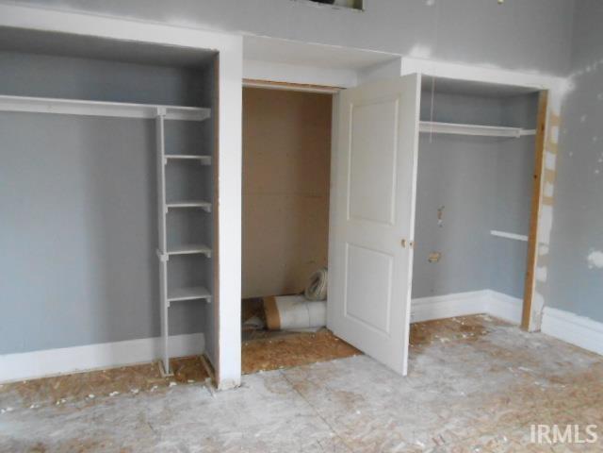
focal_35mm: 26
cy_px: 226
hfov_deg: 67.3
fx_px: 453
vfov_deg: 53.1
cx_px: 302
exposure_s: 1/30
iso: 800
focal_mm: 4.6
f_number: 3.5
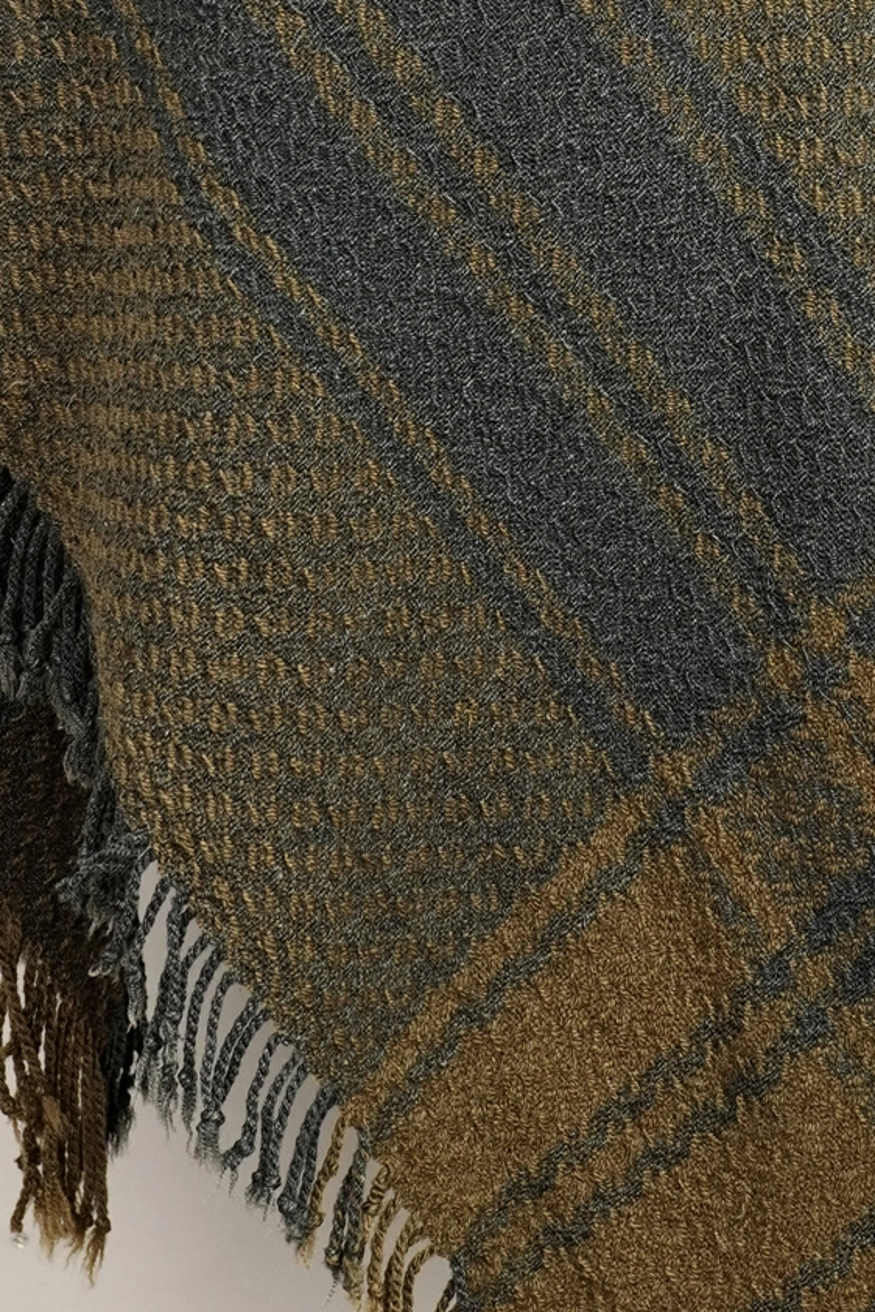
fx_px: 5979
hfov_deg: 8.4
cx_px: 562
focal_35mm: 164
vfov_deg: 12.3
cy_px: -90
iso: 400
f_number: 4.5
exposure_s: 1/30
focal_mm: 32
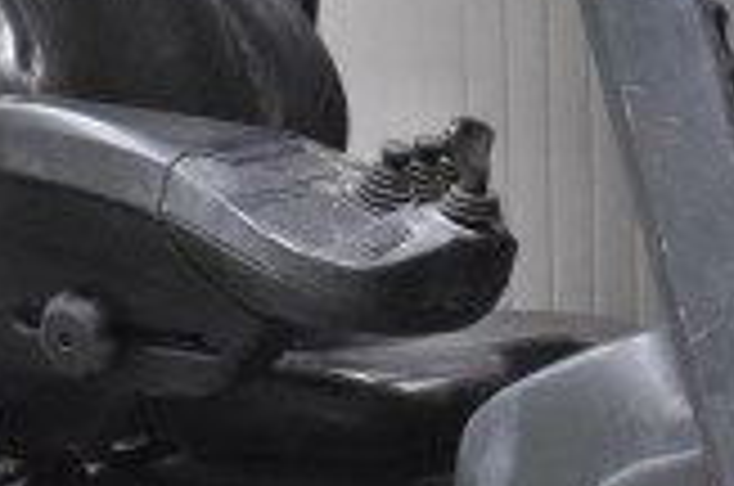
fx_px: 5183
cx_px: 856
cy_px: 292
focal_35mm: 255
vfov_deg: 5.4
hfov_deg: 8.0
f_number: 7.1
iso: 1600
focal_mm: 23
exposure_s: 1/13
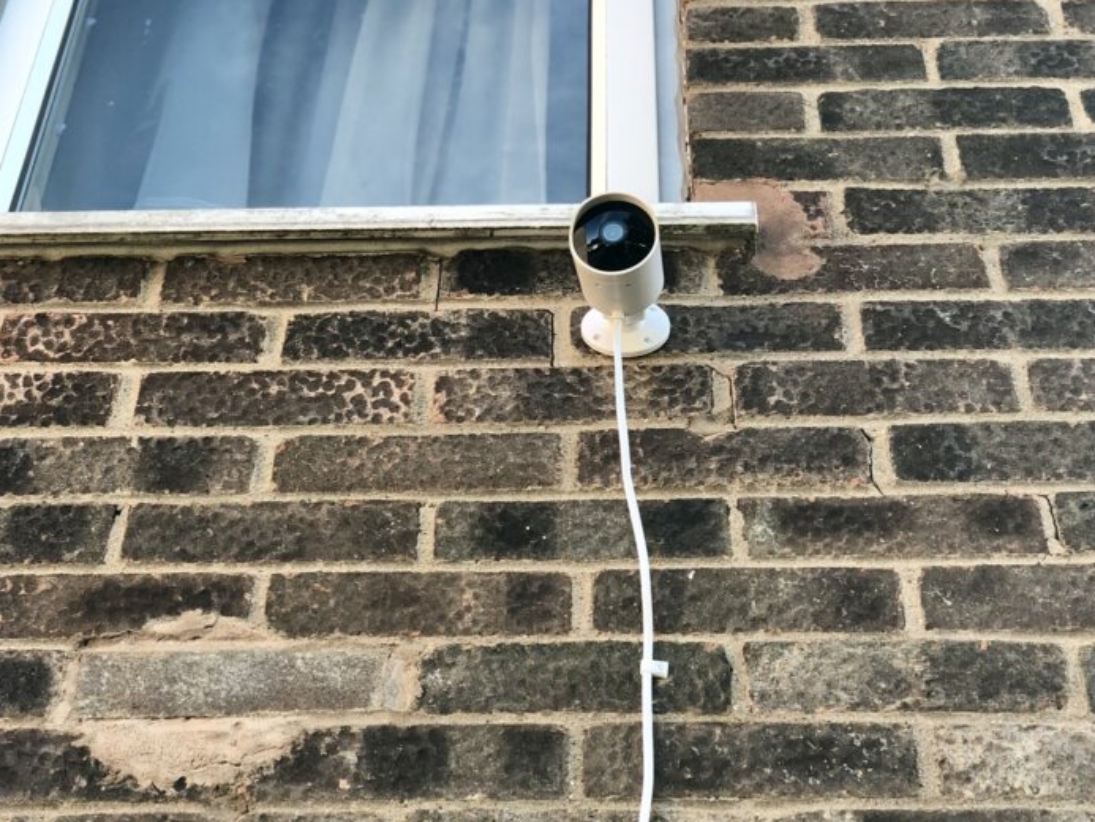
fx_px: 1867
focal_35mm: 59
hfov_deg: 32.7
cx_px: 610
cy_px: 375
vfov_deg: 24.8
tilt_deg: +53.0
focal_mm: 6
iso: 20
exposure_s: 1/120
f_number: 2.4
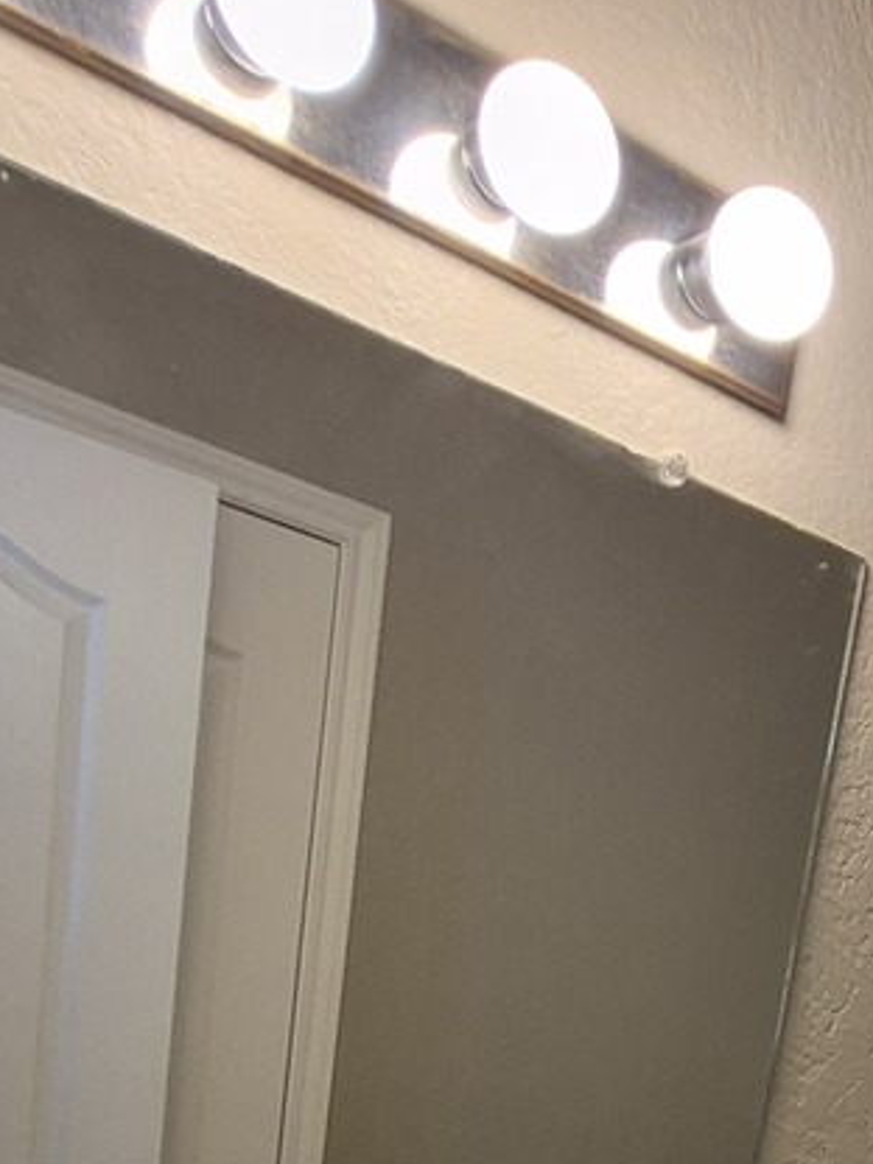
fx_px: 1513
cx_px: 1055
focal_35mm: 45
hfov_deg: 28.0
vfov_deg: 32.1
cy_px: 1505
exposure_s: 1/60
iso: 160
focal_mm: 1.74
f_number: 2.2
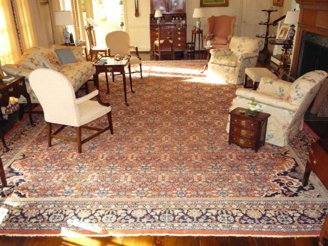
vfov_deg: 46.8
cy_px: 123
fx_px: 284
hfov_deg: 60.0
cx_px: 164
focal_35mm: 30
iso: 400
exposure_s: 1/30
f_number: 3.3
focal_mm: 5.2
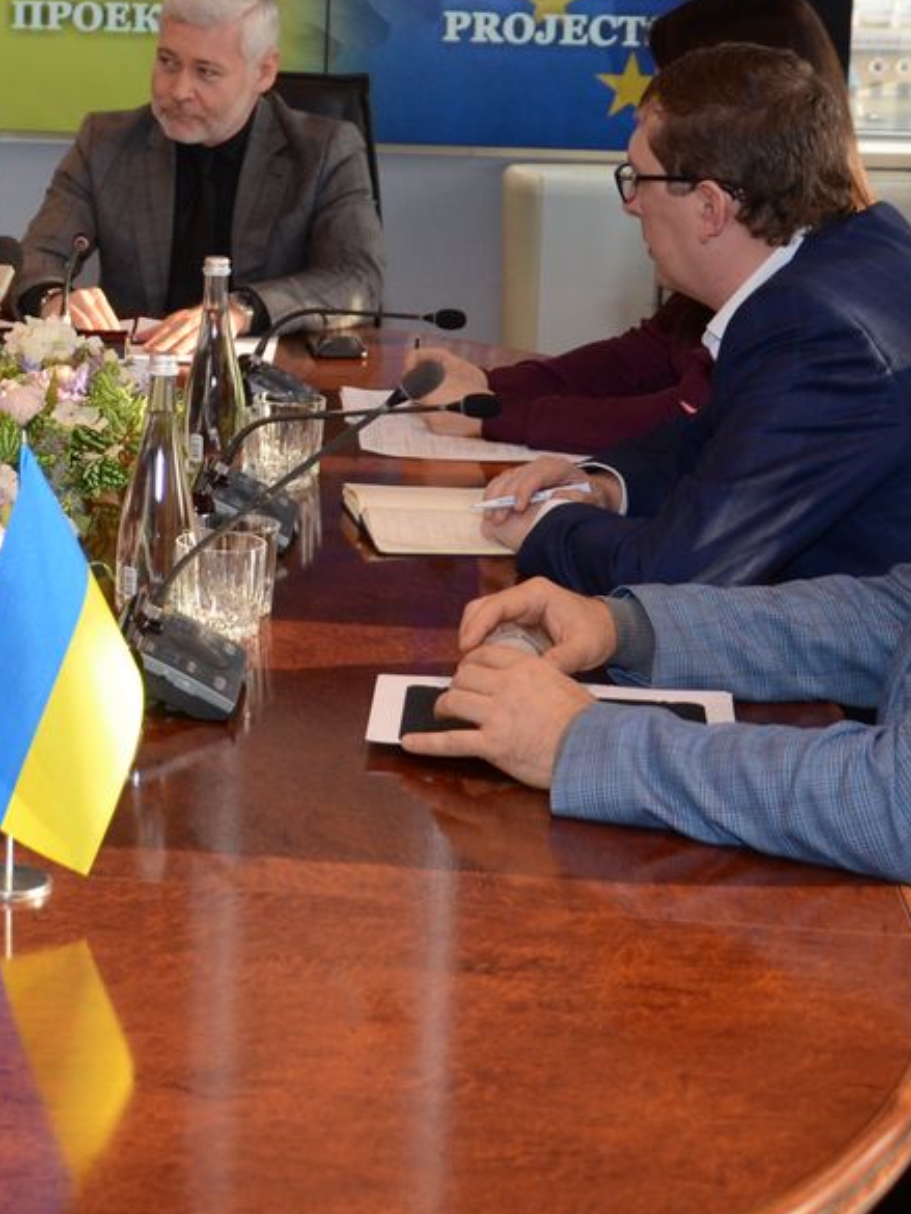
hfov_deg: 16.5
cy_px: 271
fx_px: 3022
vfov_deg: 22.5
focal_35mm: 86
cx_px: -137
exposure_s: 1/250
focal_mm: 25
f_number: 4
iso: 640
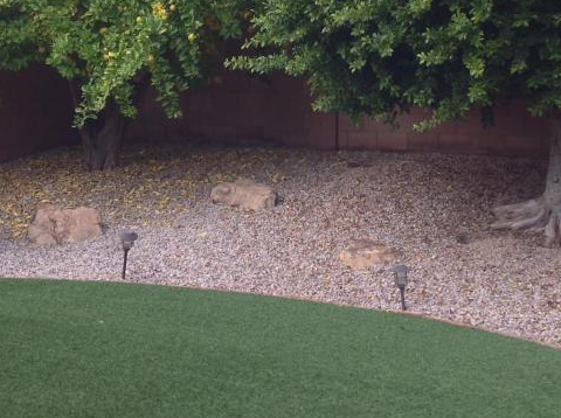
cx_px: 295
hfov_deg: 26.0
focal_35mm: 75
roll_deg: -0.9
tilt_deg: -0.6
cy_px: 117
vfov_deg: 19.5
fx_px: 1213
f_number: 2.4
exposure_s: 1/398
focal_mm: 4.28
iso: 50
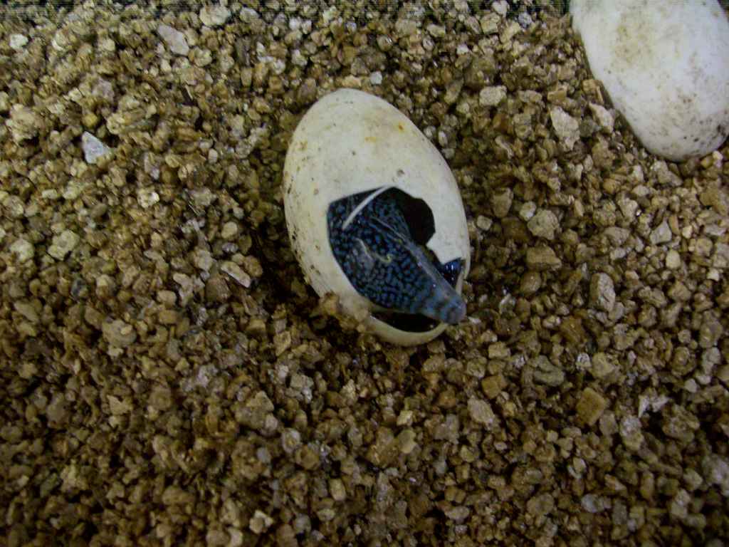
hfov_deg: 51.4
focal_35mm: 36
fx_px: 758
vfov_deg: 39.7
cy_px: 274
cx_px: 364
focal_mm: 6
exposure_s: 1/8
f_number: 2.7
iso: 160
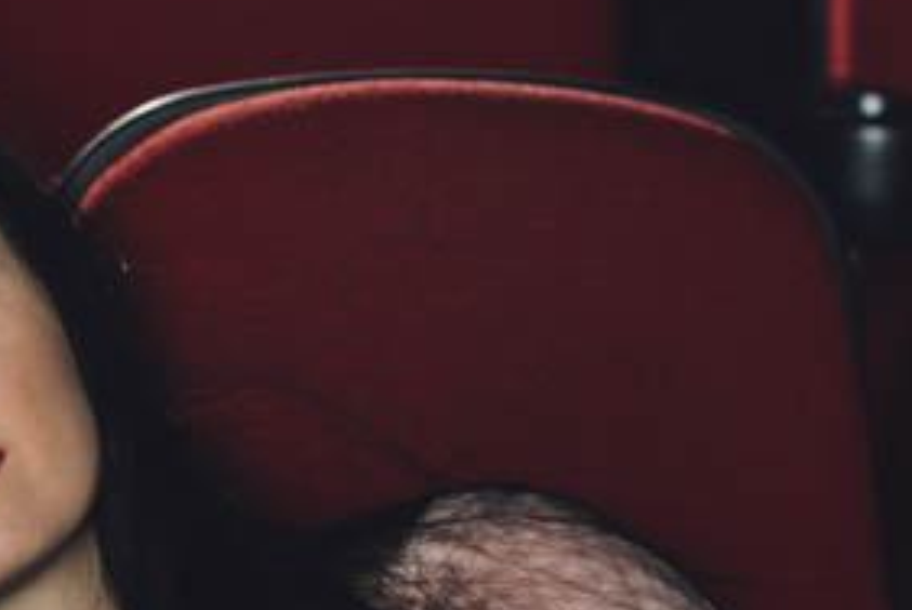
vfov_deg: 5.9
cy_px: 467
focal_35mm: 232
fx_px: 5883
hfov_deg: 8.7
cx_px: -303
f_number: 3.5
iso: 400
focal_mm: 85
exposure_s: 1/160
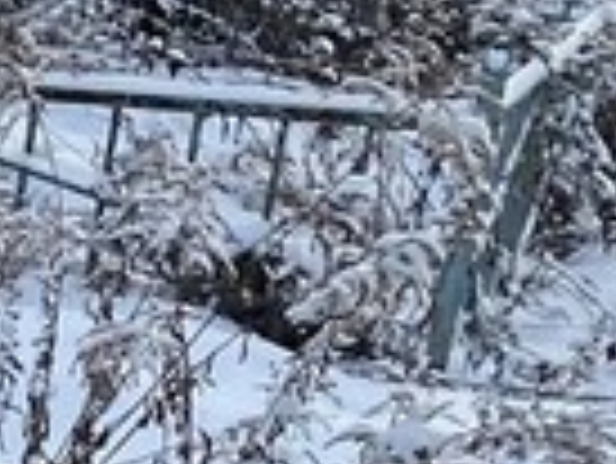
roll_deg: +1.3
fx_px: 3455
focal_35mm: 194
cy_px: 766
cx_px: -1682
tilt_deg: -9.3
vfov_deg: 7.5
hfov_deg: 7.7
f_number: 1.8
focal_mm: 4.25
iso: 32
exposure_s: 1/1330
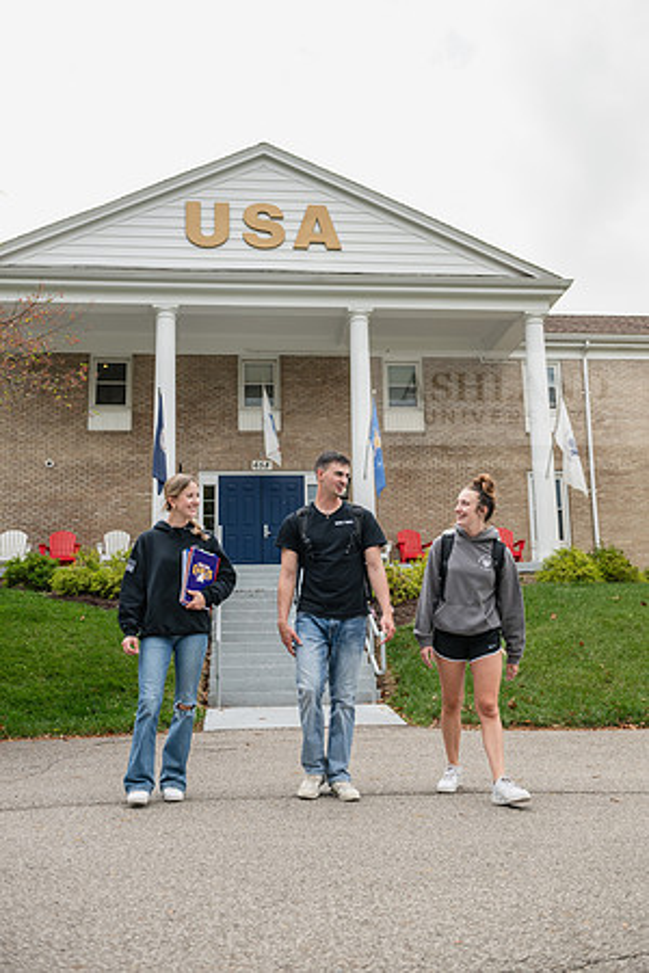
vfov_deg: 53.1
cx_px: 324
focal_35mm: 36
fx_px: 973
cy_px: 486
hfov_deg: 36.9
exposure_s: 1/800
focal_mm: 36
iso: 250
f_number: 4
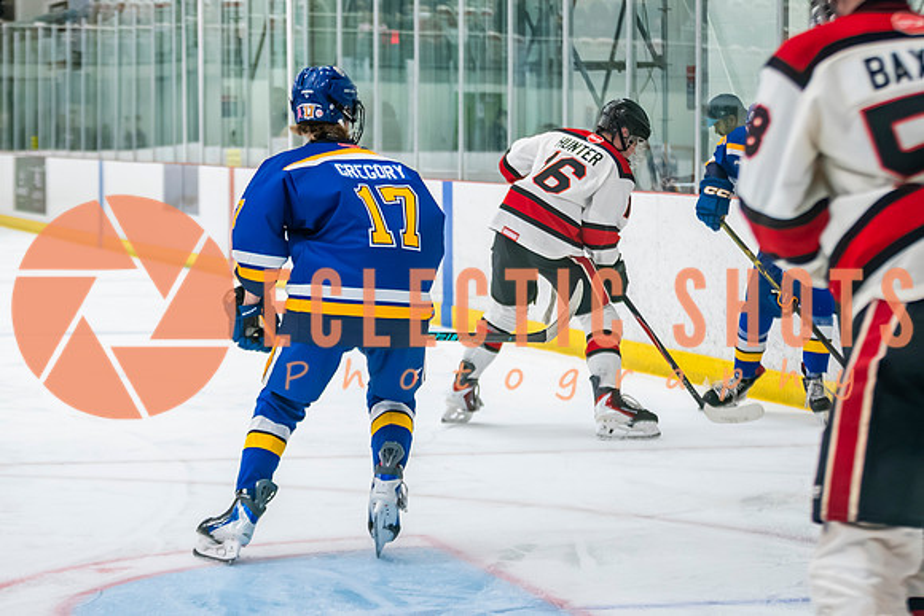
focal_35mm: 124
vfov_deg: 11.0
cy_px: 265
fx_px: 3189
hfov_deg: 16.5
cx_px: 341
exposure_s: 1/640
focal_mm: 70
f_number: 2.8
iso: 3200
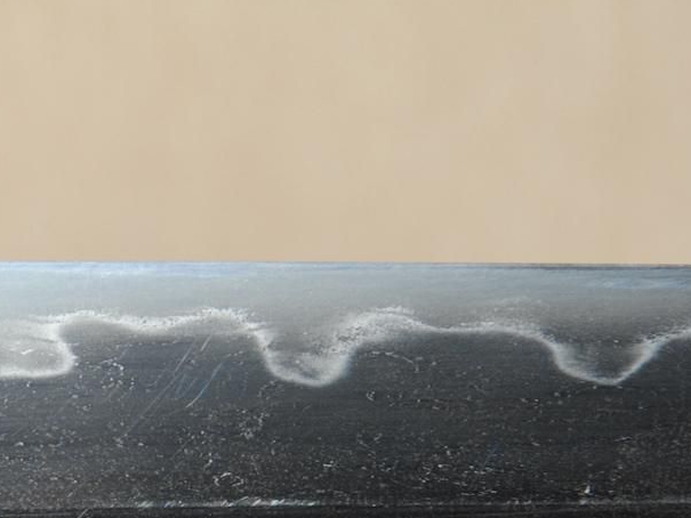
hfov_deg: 4.4
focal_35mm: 451
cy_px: 440
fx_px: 9007
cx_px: -49
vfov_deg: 3.3
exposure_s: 1/2
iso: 400
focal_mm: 135
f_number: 11
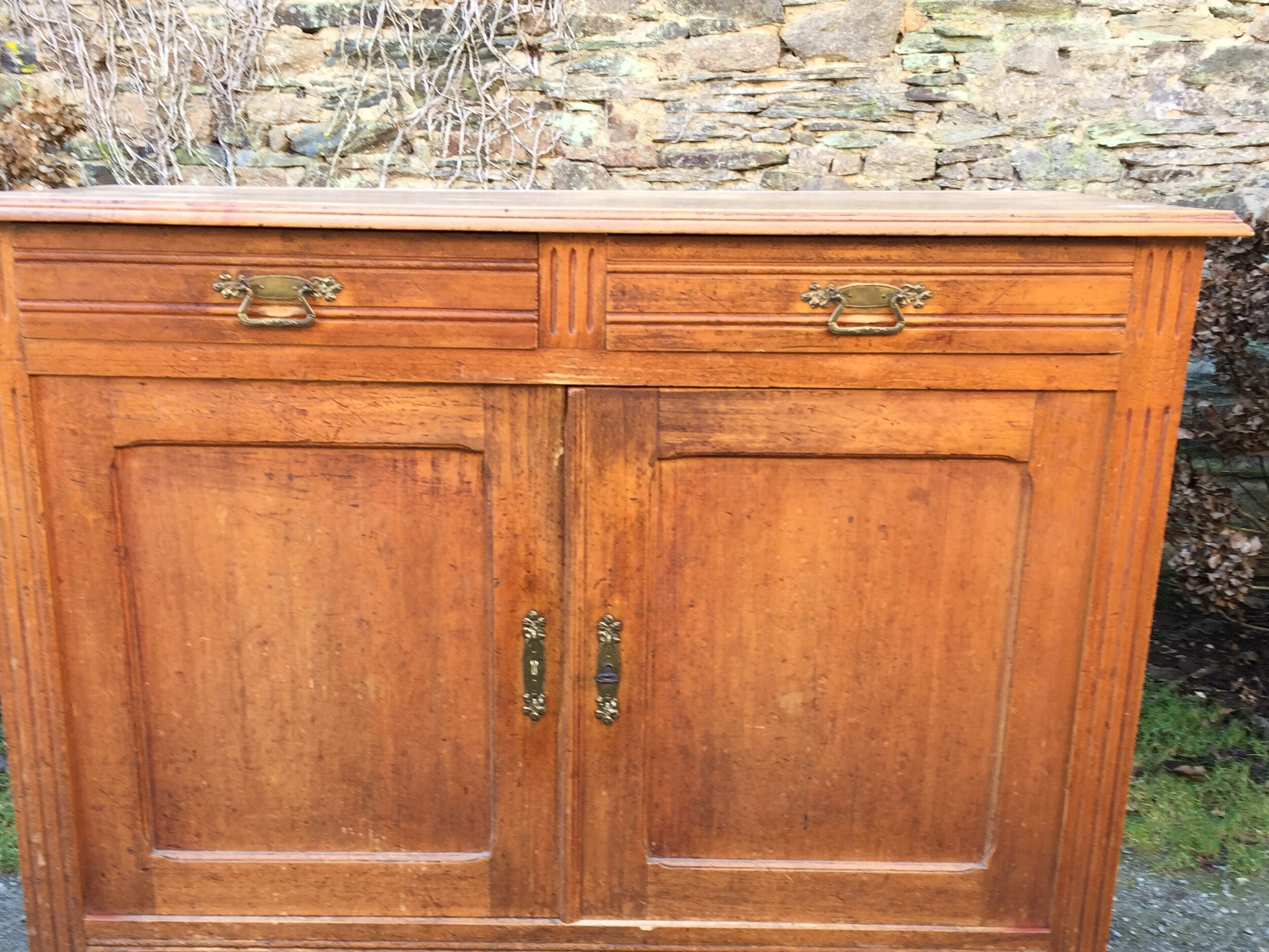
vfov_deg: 37.5
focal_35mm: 38
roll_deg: -2.8
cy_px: 595
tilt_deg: -17.7
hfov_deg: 49.0
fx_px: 1393
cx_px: 598
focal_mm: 4.15
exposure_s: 1/50
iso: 32
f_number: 2.2
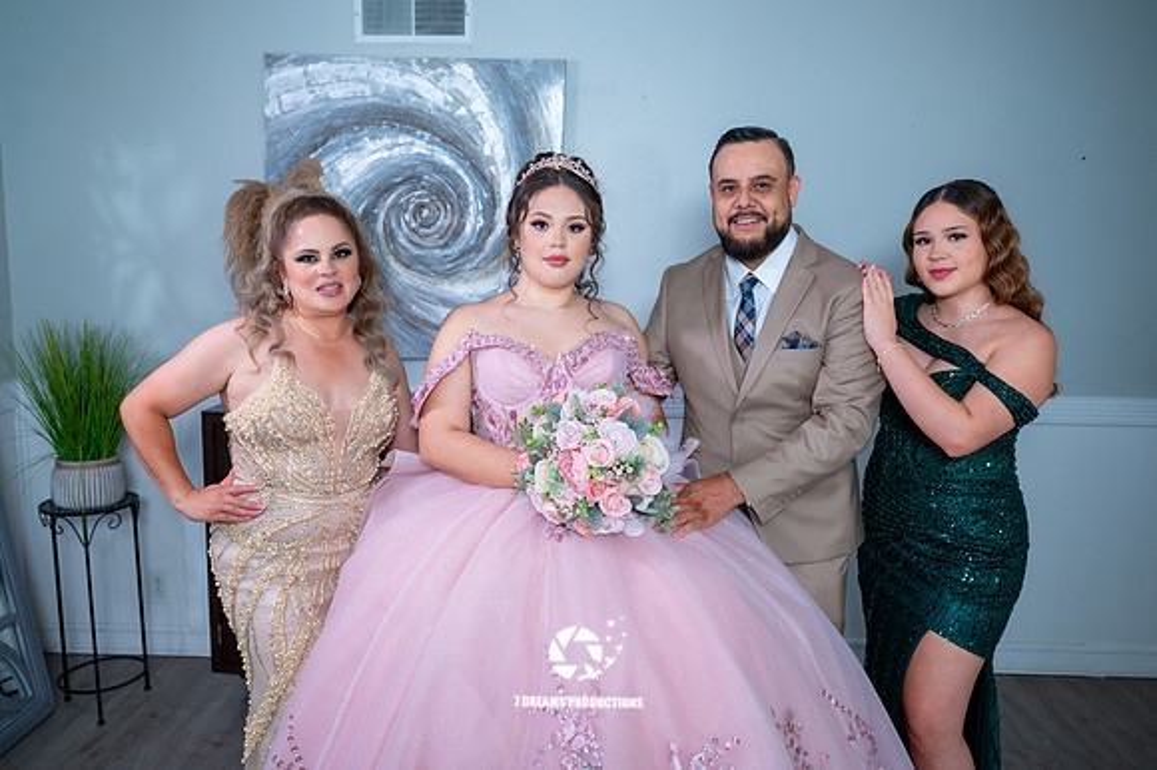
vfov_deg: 43.4
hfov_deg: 61.8
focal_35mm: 30
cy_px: 376
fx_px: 967
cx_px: 564
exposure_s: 1/60
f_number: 4
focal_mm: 29
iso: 1250
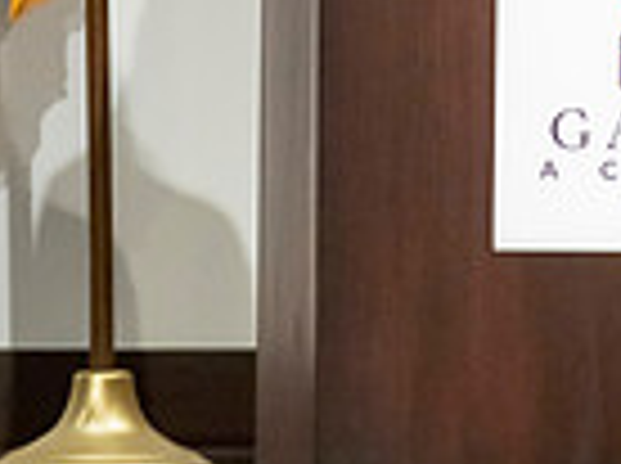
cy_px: -541
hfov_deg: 3.2
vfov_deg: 2.3
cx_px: 598
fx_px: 11247
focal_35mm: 628
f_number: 8
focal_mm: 200
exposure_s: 1/200
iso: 6400
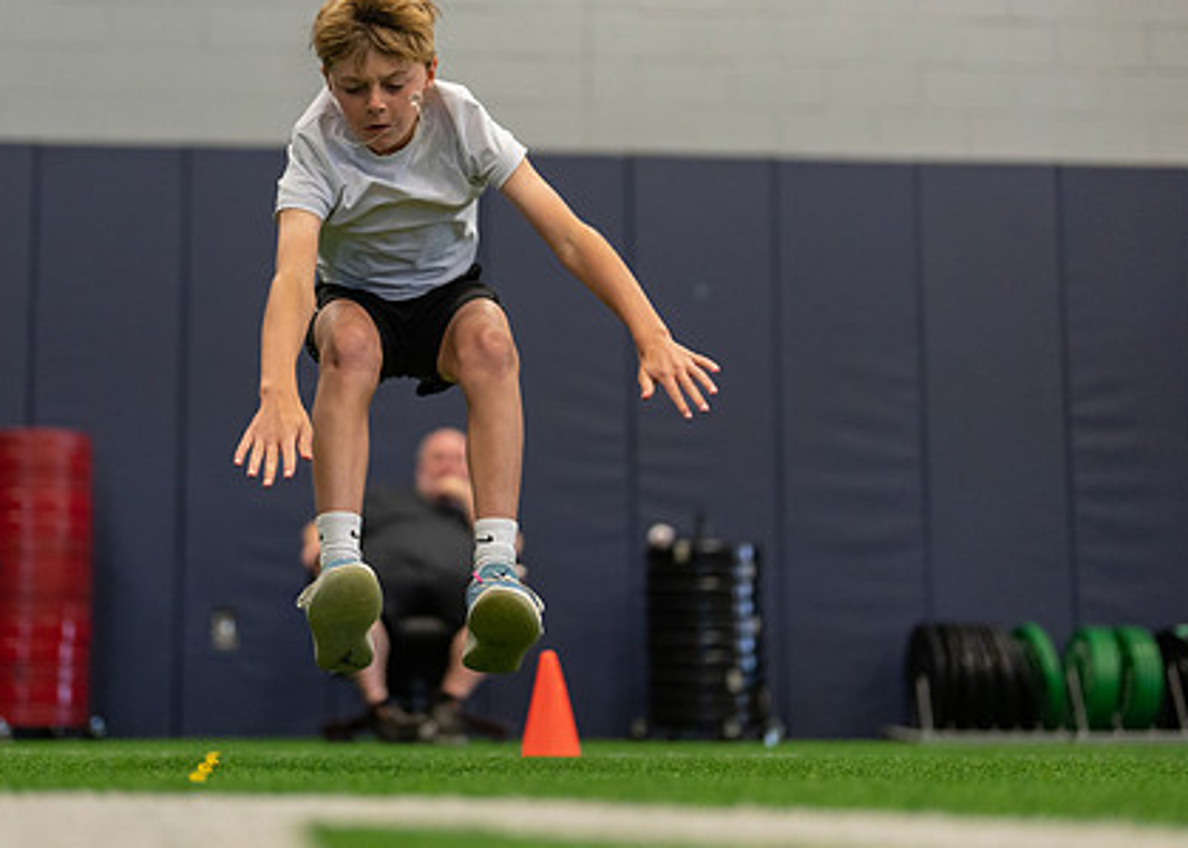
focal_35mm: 73
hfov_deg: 27.0
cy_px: 369
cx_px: 417
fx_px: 2462
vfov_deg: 19.5
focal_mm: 50
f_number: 1.2
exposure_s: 1/1000
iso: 1250
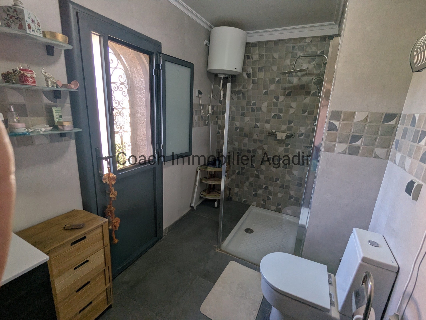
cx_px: 213
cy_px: 160
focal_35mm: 16
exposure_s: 1/63
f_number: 2.2
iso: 83
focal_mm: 2.35
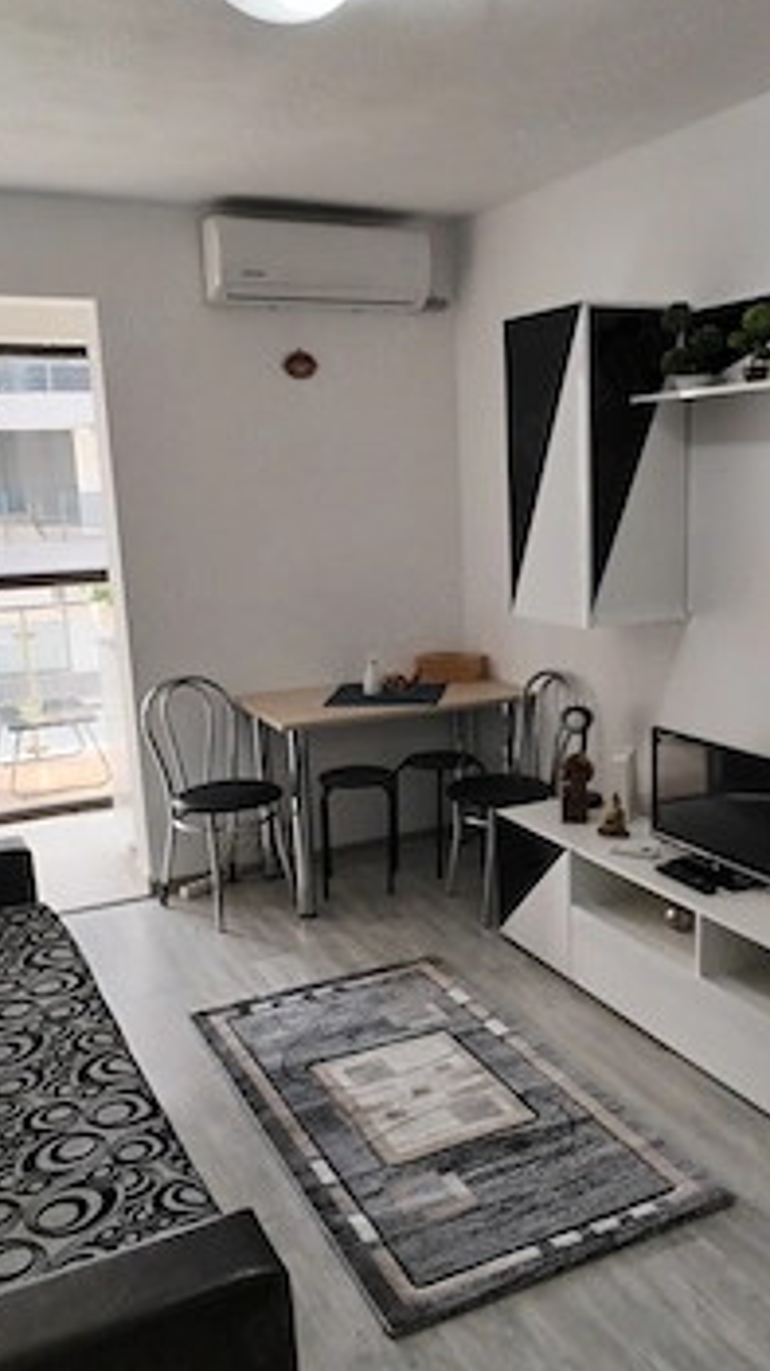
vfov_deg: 55.3
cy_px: 723
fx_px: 1309
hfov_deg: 32.6
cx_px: 500
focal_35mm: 36
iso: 199
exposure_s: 1/50
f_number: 1.8
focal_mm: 4.75
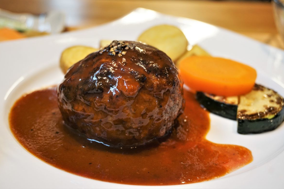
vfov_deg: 26.0
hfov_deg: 38.2
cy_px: 93
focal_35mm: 52
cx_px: 142
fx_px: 410
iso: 800
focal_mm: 34
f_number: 5
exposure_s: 1/60
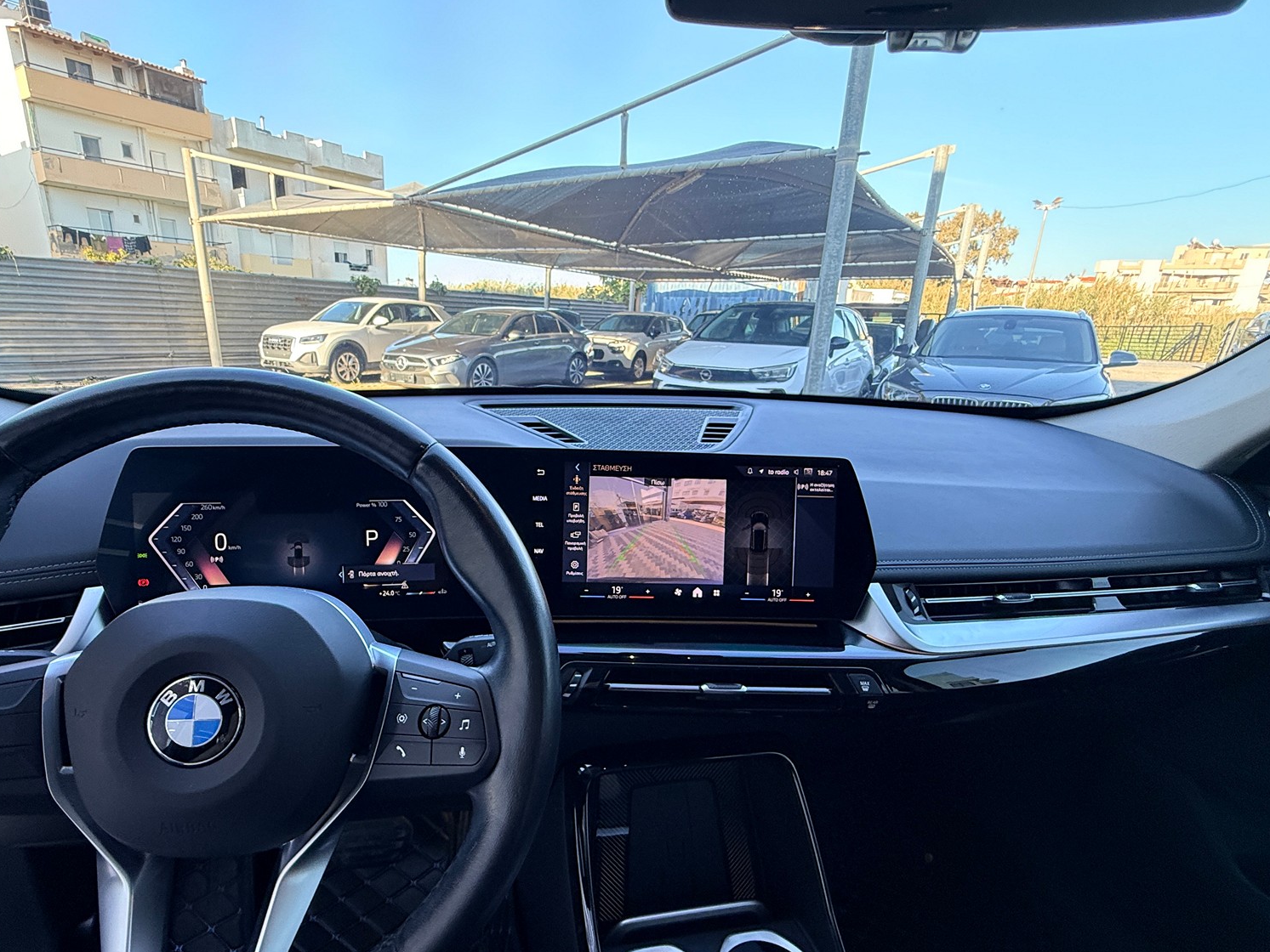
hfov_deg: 87.4
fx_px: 660
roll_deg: -1.5
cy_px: 542
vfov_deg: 71.2
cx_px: 560
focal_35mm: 18
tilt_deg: -18.2
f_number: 2.2
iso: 200
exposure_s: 1/99
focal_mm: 2.22
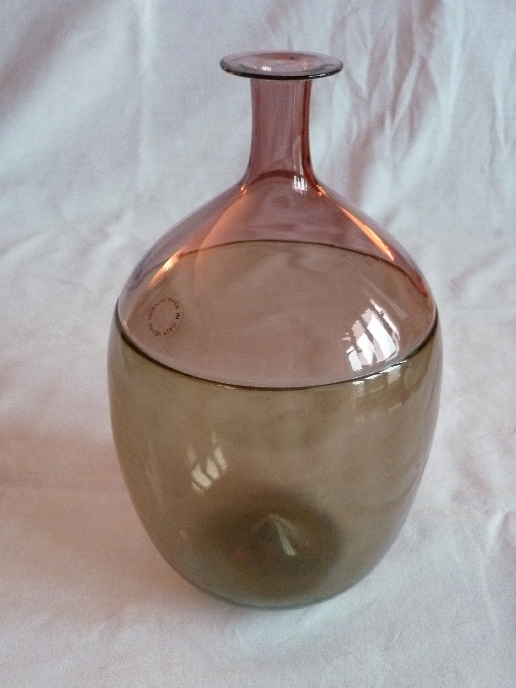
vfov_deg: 44.8
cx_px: 258
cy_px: 344
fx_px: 835
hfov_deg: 34.3
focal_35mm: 42
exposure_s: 1/25
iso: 800
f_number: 3.3
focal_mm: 7.5
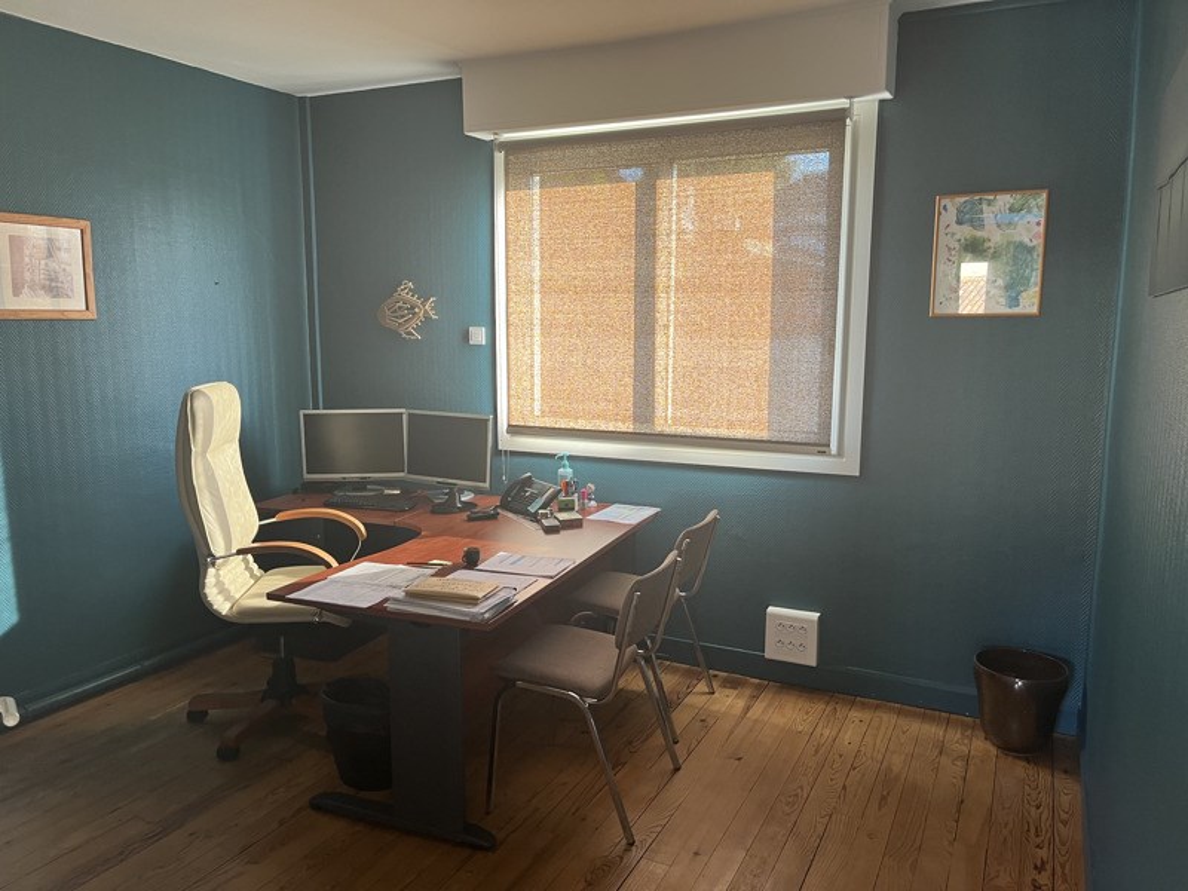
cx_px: 594
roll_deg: -0.1
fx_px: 892
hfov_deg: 67.3
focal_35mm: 26
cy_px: 446
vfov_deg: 53.1
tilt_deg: -8.4
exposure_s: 1/50
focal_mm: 5.1
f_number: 1.6
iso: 80
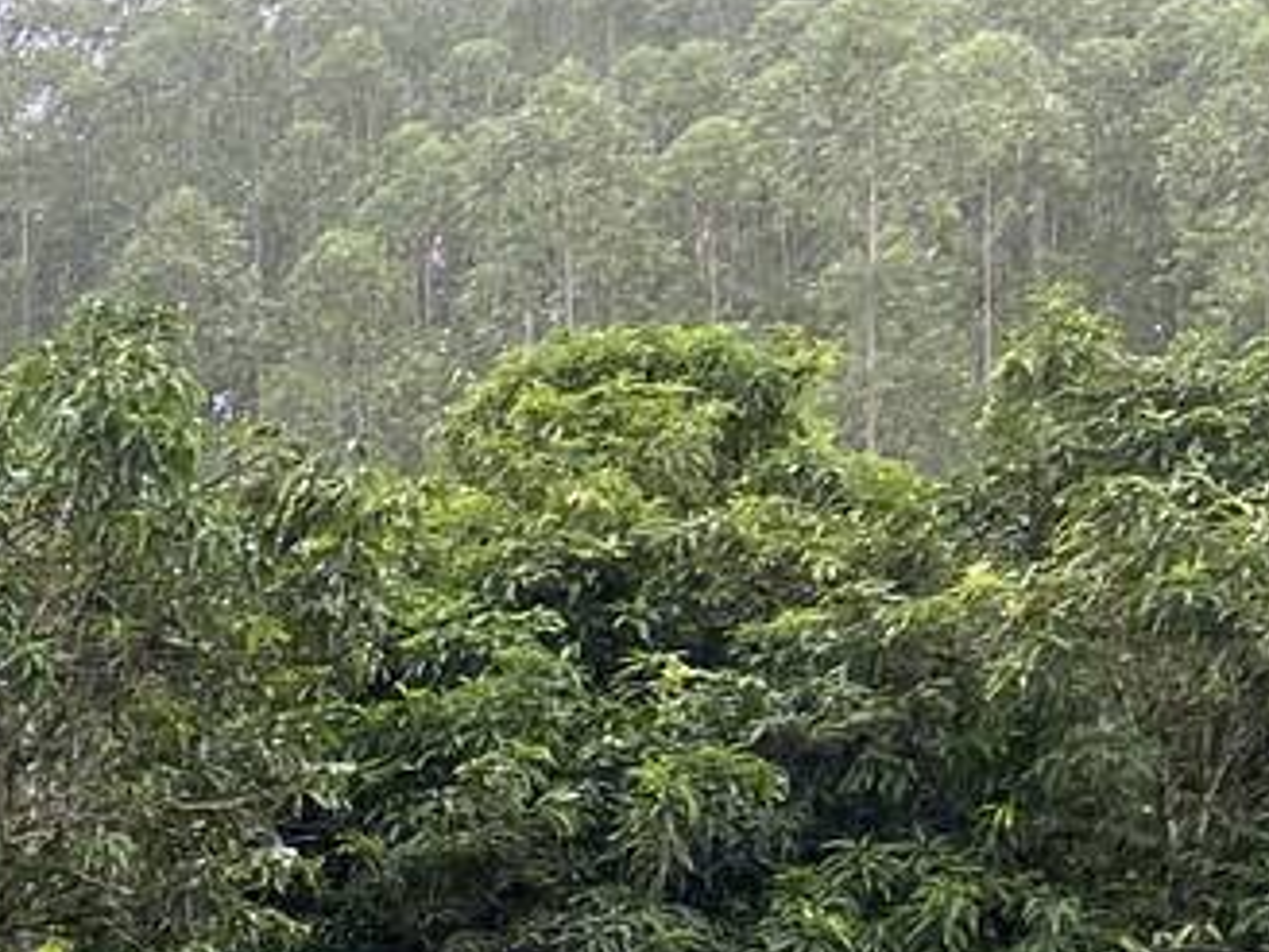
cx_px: -1474
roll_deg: +1.7
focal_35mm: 114
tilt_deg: -4.8
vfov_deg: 11.5
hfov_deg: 13.9
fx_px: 4179
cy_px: 1981
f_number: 1.8
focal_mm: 4.25
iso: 32
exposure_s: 1/210
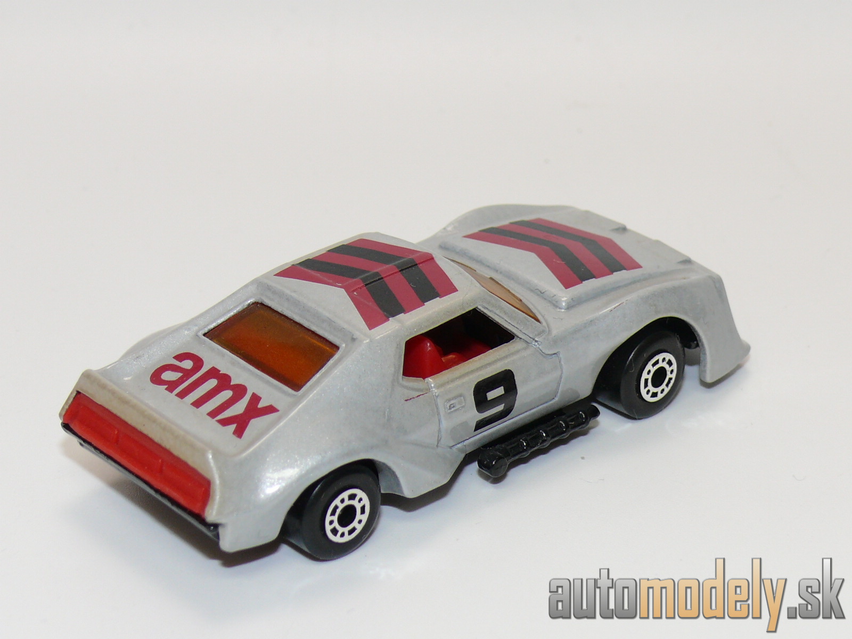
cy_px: 320
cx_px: 426
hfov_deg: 19.1
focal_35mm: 103
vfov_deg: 14.4
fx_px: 2535
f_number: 4
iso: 100
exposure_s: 1/40
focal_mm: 13.5
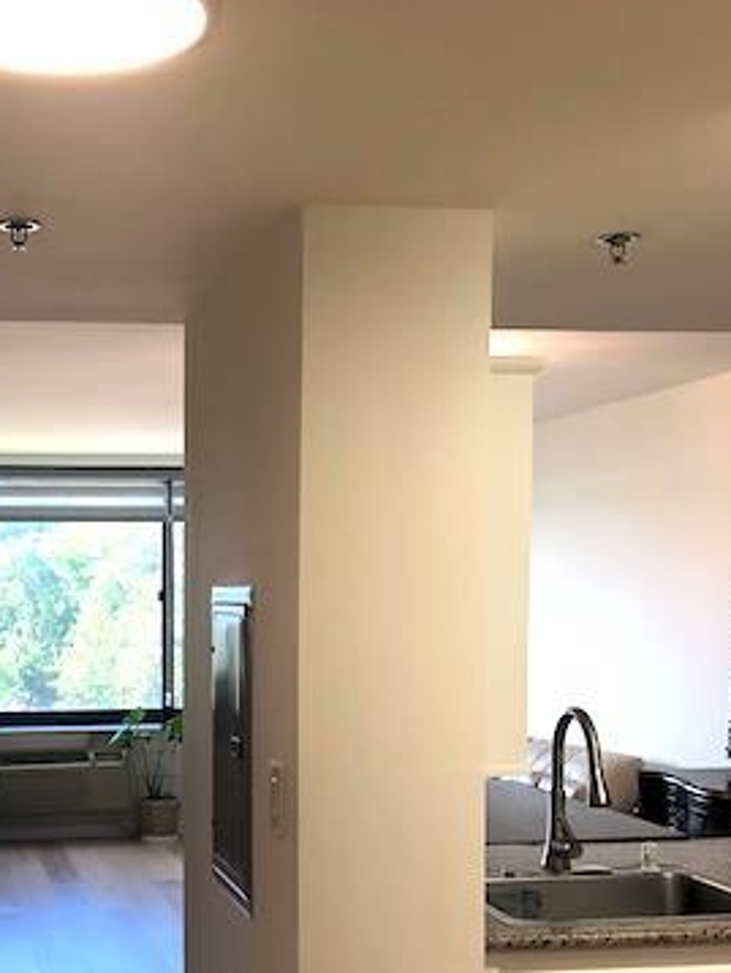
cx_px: 98
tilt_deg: -1.9
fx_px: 1406
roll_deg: +0.2
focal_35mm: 50
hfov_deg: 28.2
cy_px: 666
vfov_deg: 37.7
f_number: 1.8
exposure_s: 1/120
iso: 40
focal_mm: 3.99
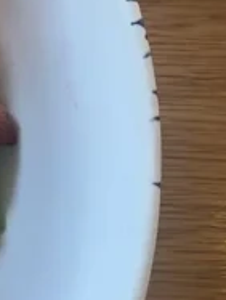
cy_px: 2
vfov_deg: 13.7
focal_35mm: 142
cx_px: -385
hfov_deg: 9.0
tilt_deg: -77.8
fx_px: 1232
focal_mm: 4.25
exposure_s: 1/122
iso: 100
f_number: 1.8
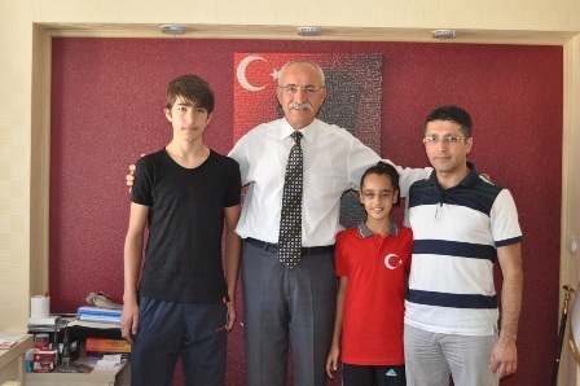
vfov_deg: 28.9
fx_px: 749
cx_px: 290
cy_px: 193
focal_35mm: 46
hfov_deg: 42.4
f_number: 5.6
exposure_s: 1/60
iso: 2500
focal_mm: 31
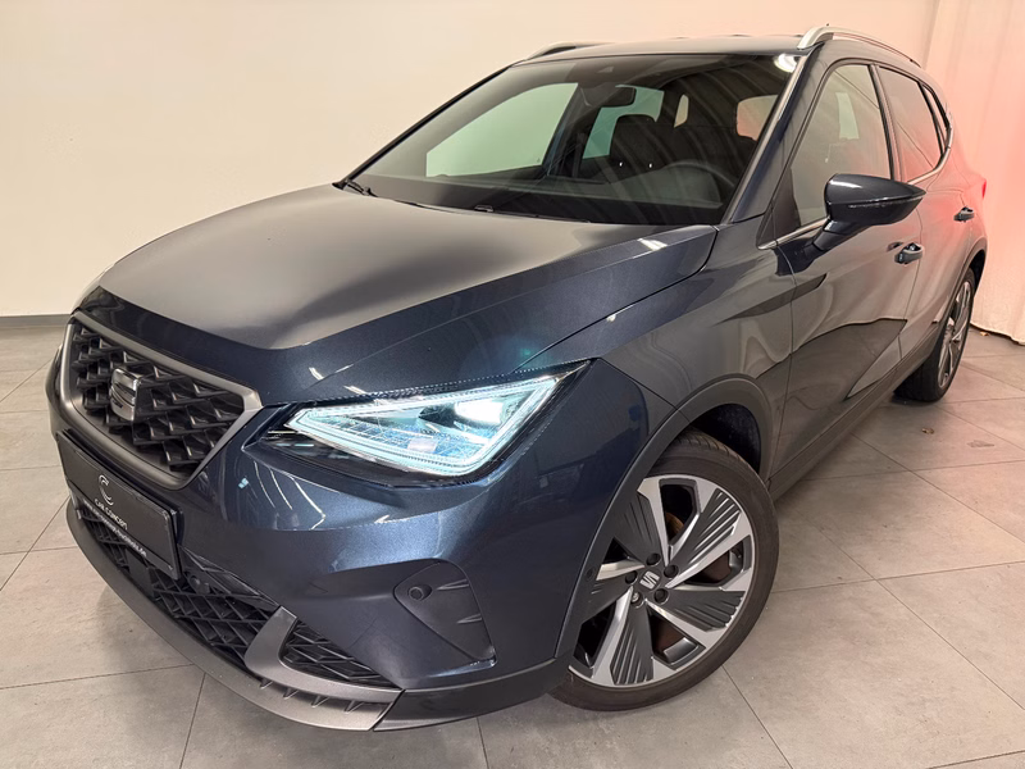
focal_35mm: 24
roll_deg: -0.7
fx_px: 711
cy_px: 384
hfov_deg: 71.6
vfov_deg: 56.8
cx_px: 512
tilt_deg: -19.5
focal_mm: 6.76
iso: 320
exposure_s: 1/54
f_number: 1.78
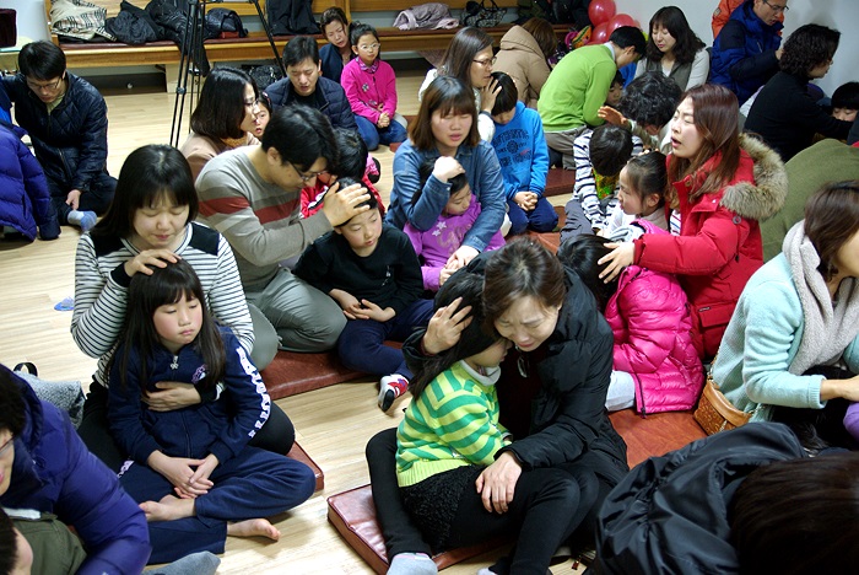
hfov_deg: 46.4
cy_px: 288
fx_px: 1003
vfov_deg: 32.0
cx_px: 430
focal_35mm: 42
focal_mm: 28
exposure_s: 1/15
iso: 400
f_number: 2.8
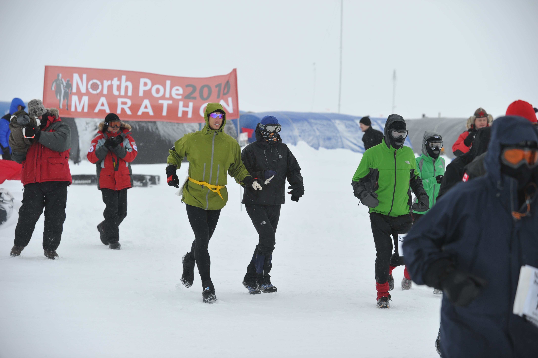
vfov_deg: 12.2
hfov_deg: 18.3
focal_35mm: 112
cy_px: 179
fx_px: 1673
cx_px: 269
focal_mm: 112
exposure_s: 1/1000
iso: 800
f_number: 4.5
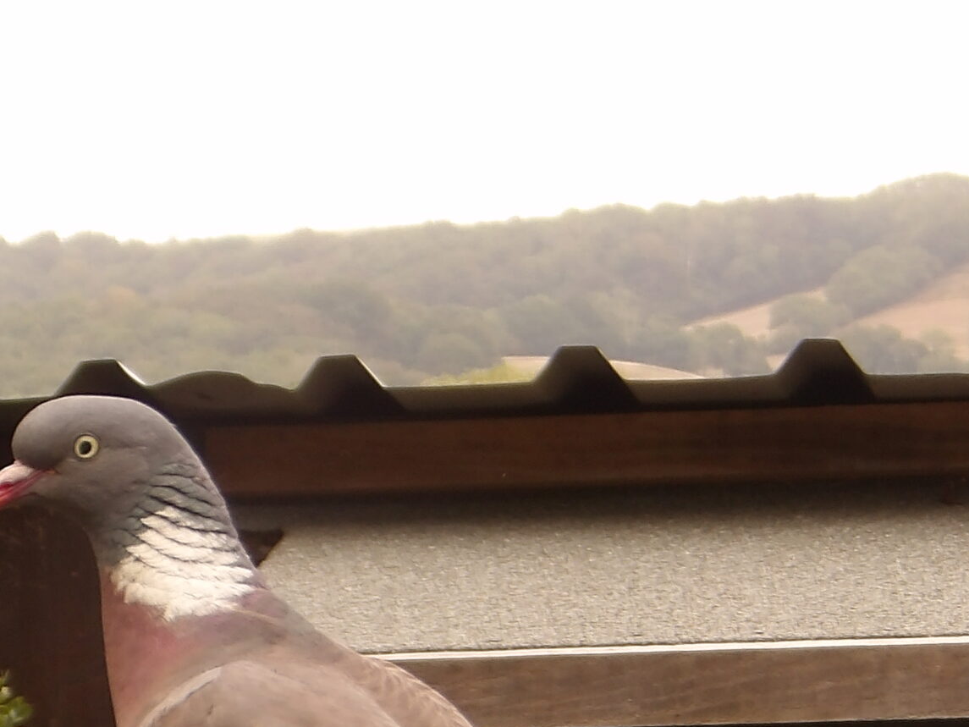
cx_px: 200
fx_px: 7923
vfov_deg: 5.2
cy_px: 721
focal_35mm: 283
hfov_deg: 7.0
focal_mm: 19.6
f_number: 6.6
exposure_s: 1/56
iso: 100
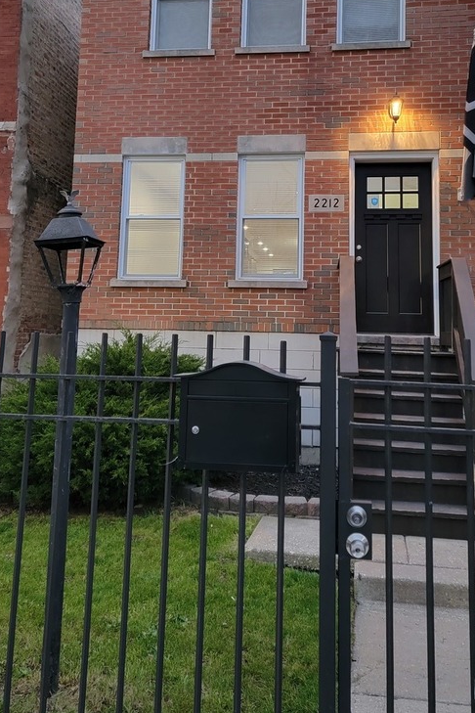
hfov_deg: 35.9
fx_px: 732
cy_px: 234
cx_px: 252
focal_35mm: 37
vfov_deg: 50.9
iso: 320
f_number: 1.8
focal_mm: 6.7
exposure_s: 1/40
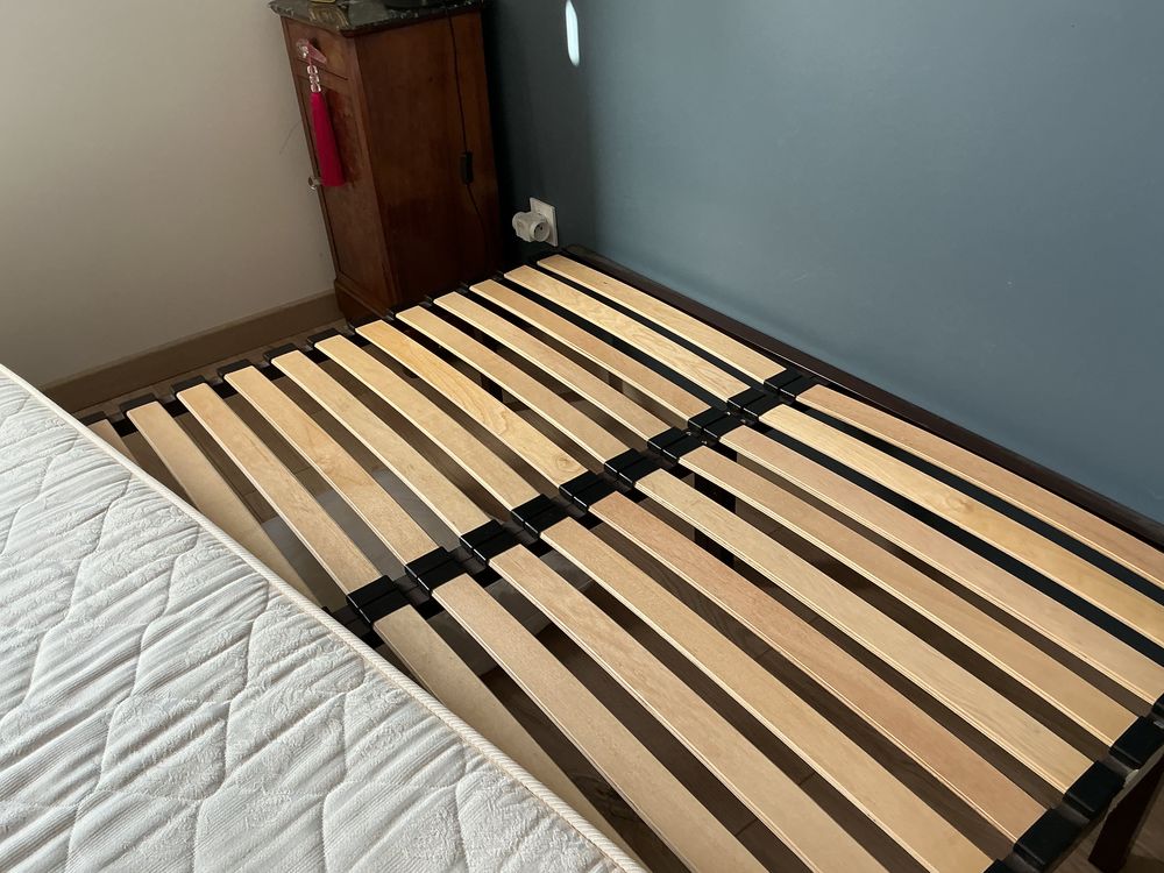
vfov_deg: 48.2
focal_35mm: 29
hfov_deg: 61.7
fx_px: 975
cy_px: 436
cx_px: 582
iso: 64
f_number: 1.8
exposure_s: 1/60
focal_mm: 3
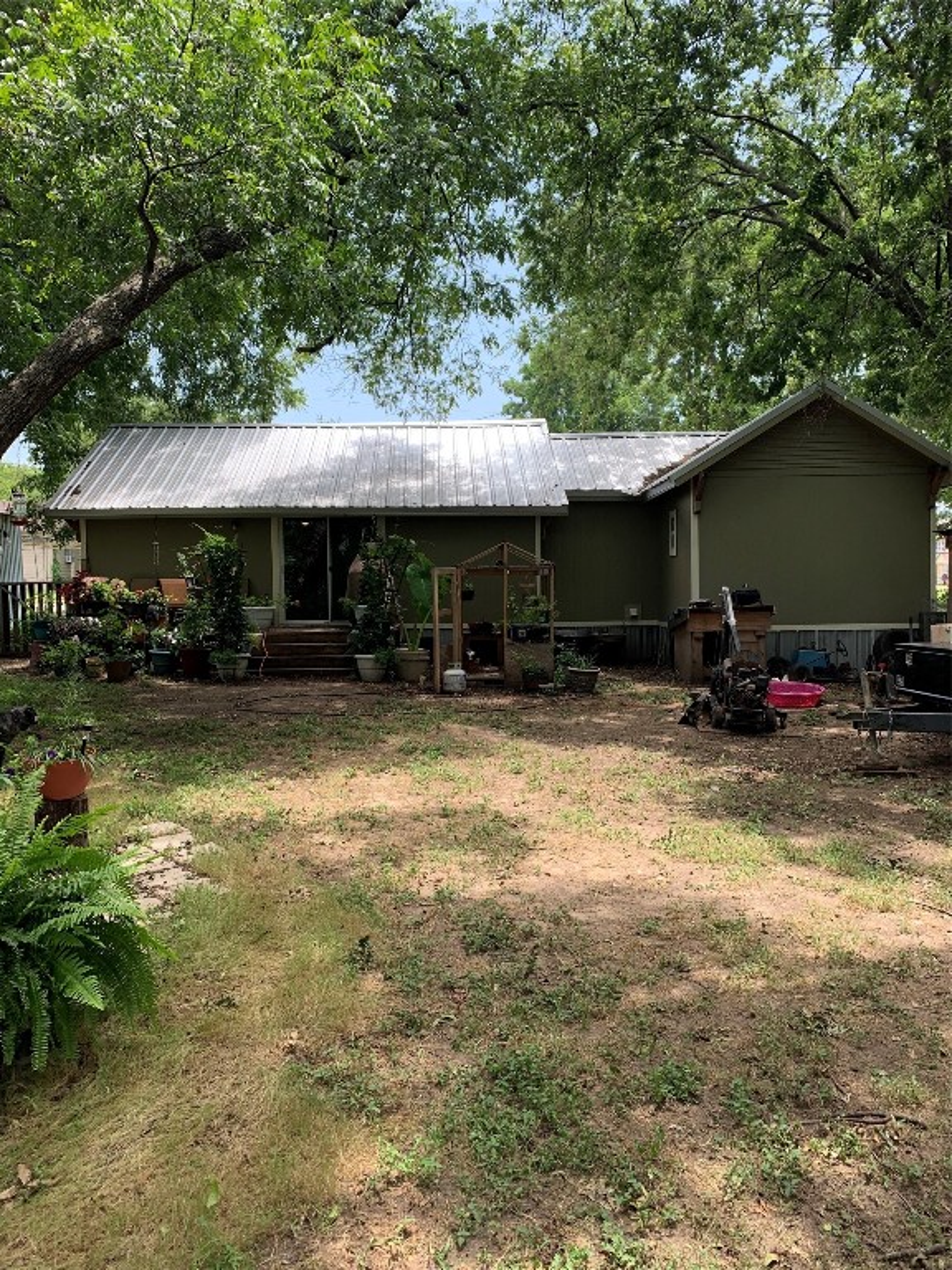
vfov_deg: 67.3
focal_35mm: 26
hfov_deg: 53.1
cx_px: 476
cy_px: 635
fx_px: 953
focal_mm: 4.25
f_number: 1.8
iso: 25
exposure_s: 1/341
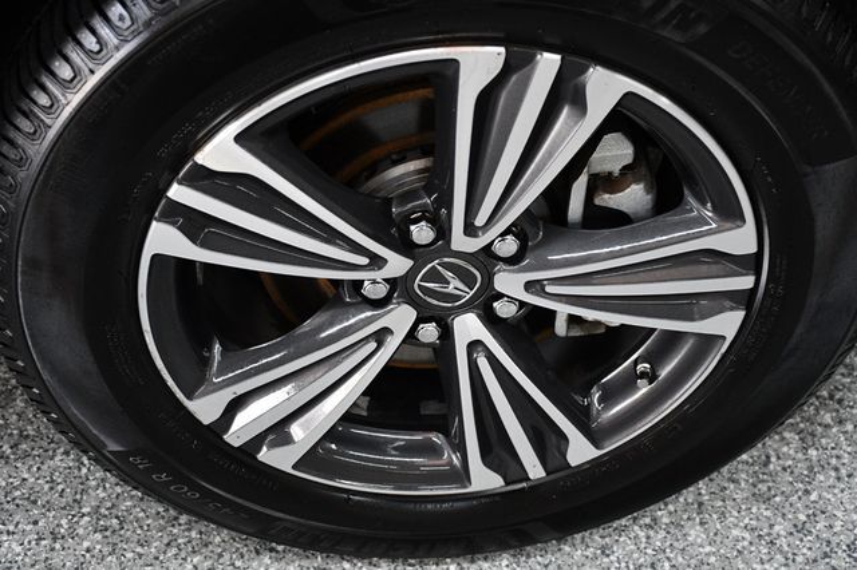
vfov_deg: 23.8
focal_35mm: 57
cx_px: 428
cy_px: 285
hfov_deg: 35.1
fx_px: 1356
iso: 2000
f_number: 4.2
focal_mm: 38
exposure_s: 1/125
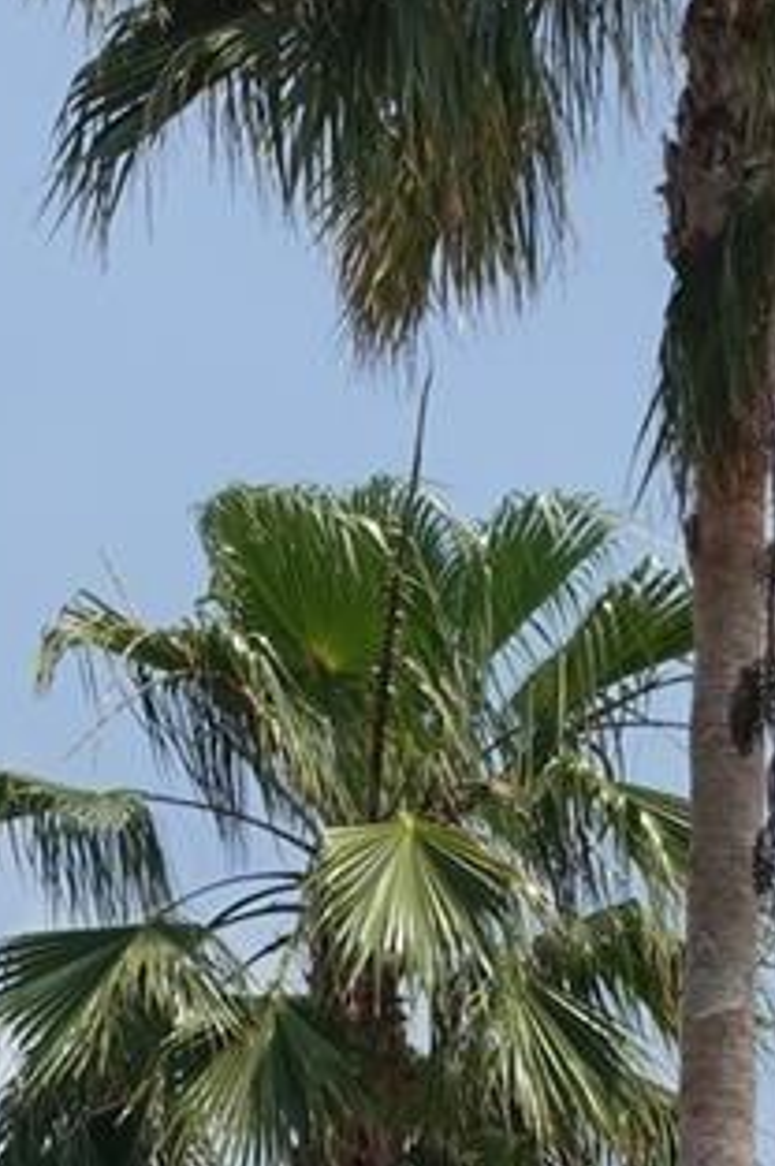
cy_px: 2034
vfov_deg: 7.9
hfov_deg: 5.3
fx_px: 8187
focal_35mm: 253
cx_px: -591
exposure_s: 1/640
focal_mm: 24.09
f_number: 5.6
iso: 125
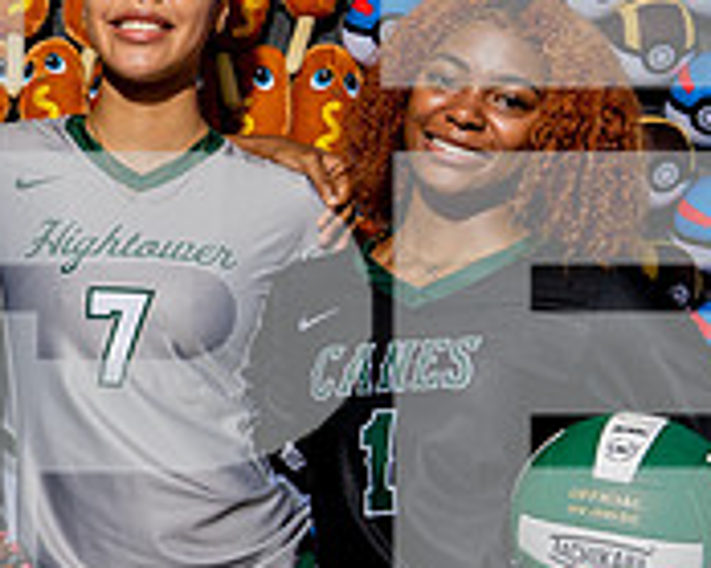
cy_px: 370
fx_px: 2040
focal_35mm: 97
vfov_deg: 15.8
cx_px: -176
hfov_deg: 18.6
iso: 100
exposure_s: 1/250
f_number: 5.6
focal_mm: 31
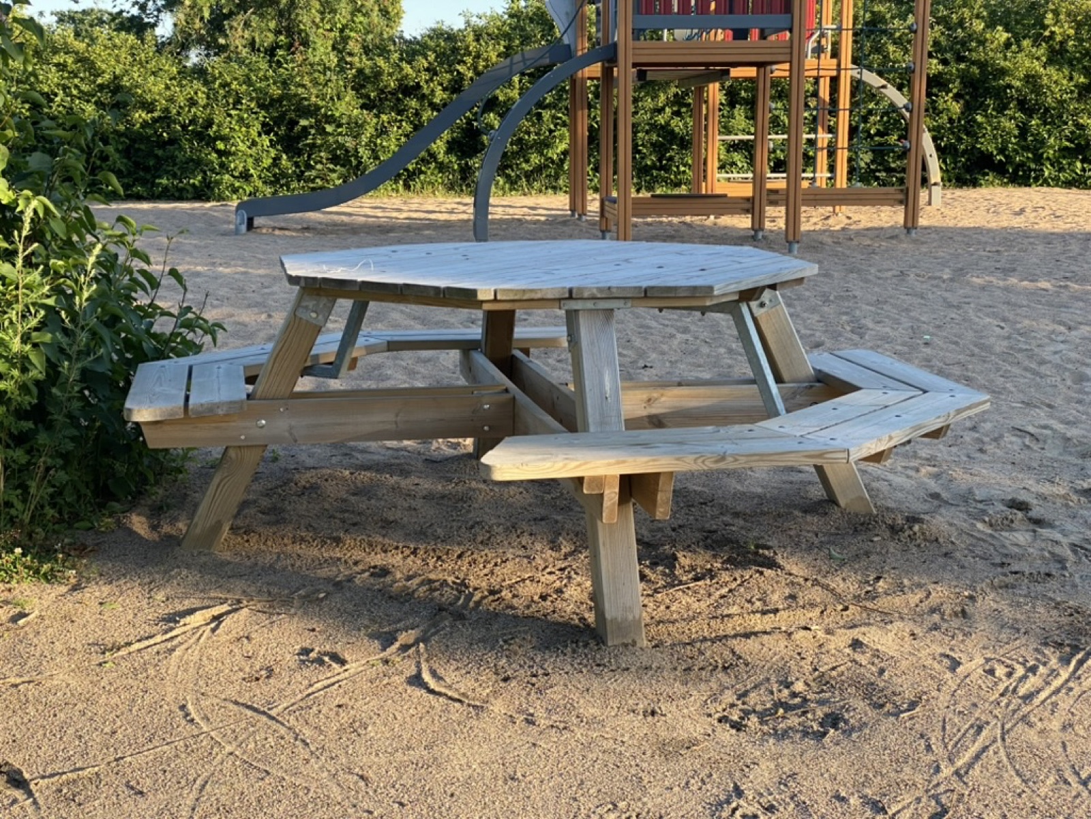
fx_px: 1639
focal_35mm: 52
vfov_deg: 28.0
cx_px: 546
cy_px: 410
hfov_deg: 36.8
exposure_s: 1/322
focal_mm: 6
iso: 20
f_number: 2
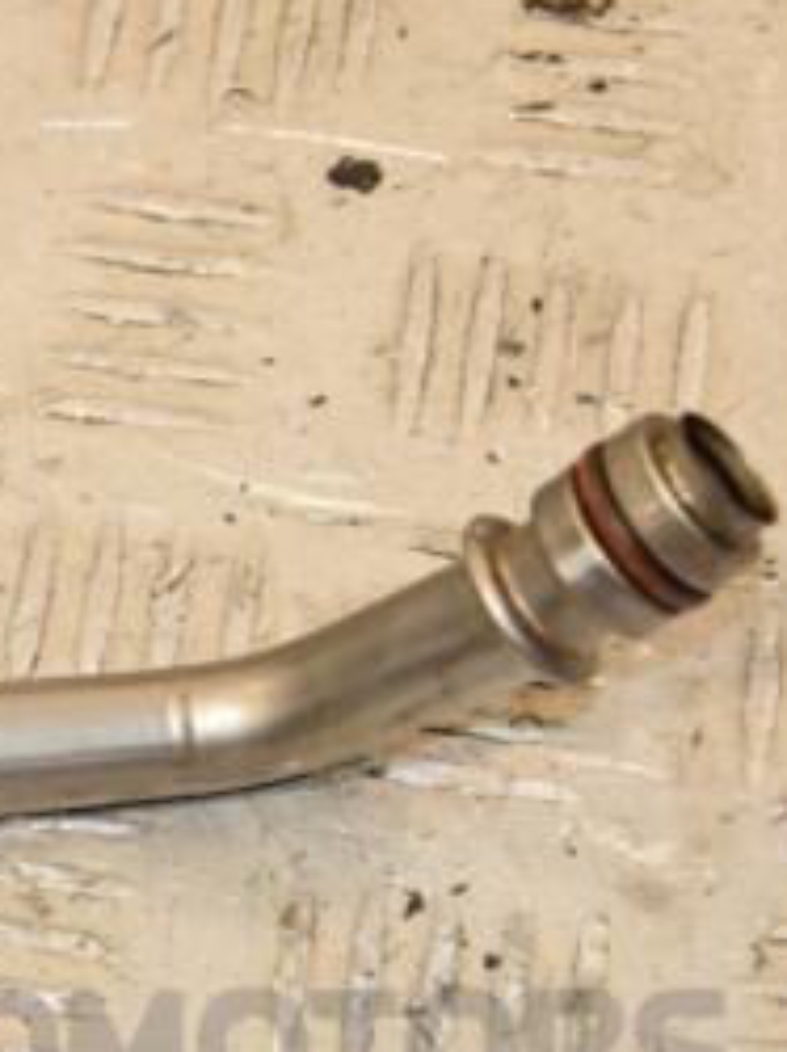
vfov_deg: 9.2
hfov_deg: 6.8
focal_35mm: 215
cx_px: -450
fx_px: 6529
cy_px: 492
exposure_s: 1/200
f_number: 9
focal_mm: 62
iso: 800
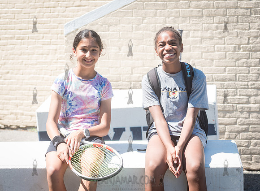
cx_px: 114
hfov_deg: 22.1
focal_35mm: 89
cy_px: 91
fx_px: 664
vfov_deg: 16.4
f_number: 4.5
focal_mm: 80
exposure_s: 1/400
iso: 200
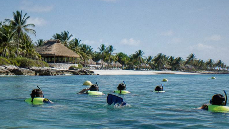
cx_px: 89
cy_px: 79
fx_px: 279
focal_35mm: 46
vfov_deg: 25.9
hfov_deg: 44.3
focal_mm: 35
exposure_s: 1/800
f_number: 7.1
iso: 200
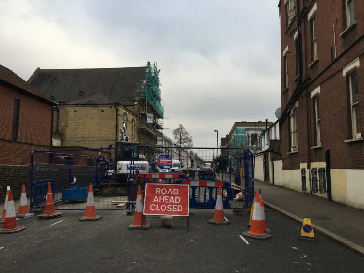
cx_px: 182
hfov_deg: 61.6
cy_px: 136
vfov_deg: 48.3
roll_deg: -0.5
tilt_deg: +6.7
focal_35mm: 29
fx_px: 305
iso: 25
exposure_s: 1/256
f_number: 2.2
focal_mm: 4.15
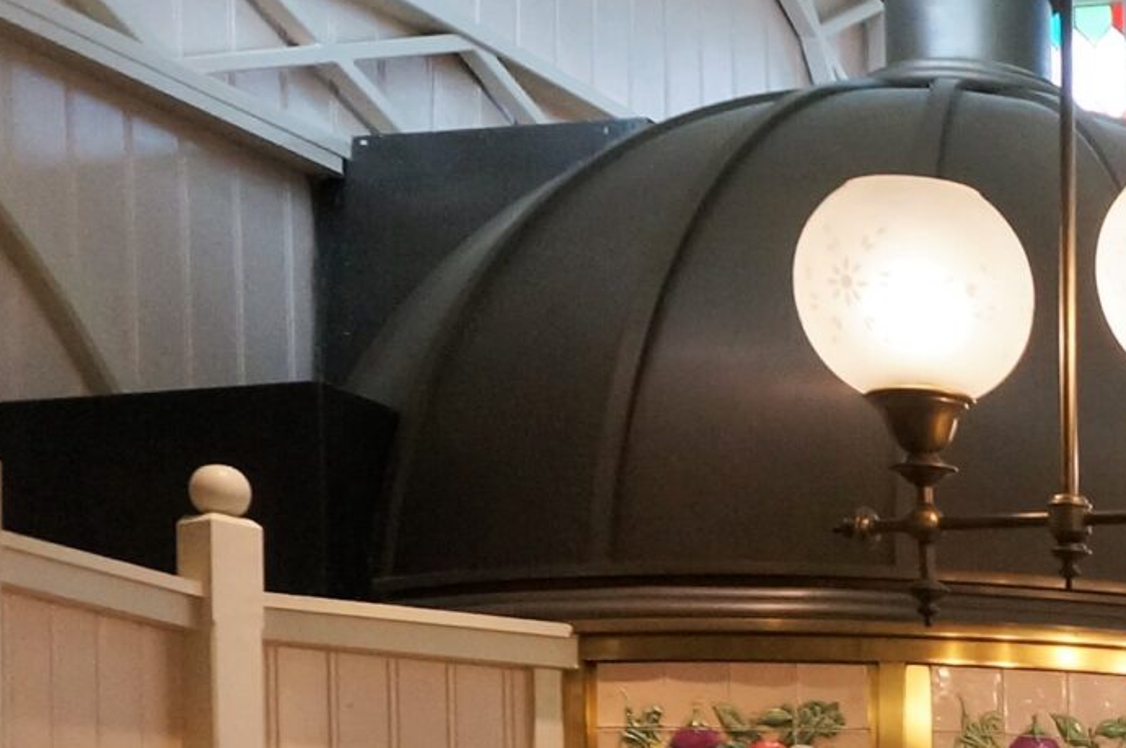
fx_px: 3124
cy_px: 1292
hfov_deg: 16.8
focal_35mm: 100
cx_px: 2061
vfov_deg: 12.6
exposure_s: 1/160
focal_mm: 16
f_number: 4
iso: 800
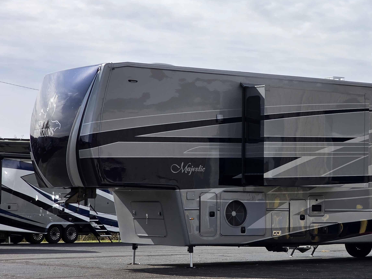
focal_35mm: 120
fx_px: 1290
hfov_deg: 16.2
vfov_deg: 12.3
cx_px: 319
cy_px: 107
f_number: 2.4
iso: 50
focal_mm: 7.9
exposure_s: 1/2463
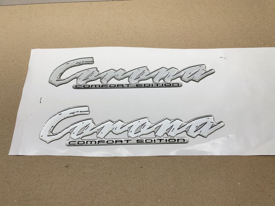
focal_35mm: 26
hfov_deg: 67.3
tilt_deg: -65.6
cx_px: 138
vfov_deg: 53.1
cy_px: 103
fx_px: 207
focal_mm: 4.2
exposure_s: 1/143
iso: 32
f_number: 1.6
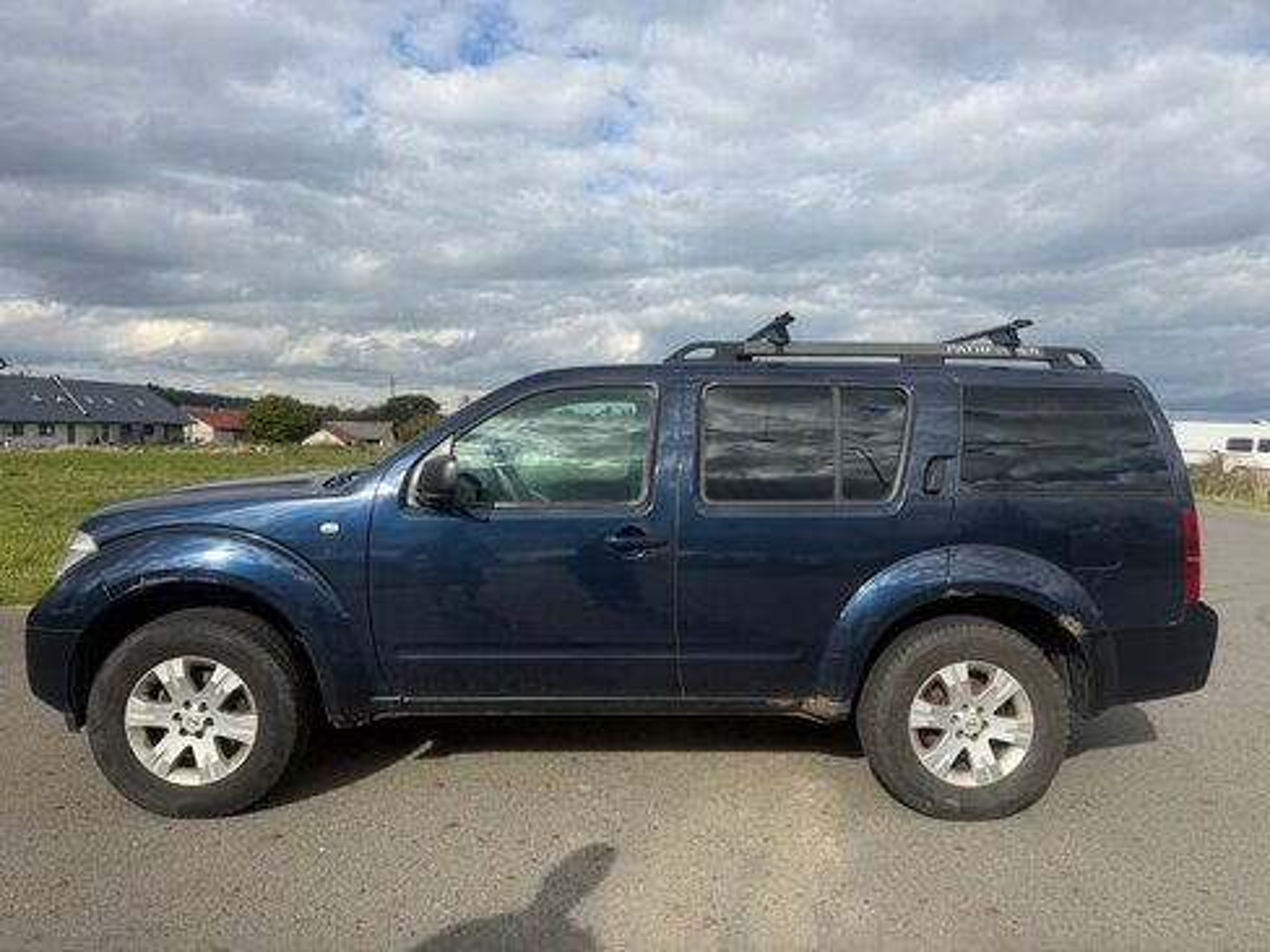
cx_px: 635
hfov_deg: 71.6
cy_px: 476
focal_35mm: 24
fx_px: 881
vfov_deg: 56.8
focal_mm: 6.76
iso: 80
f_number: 1.78
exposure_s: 1/3425
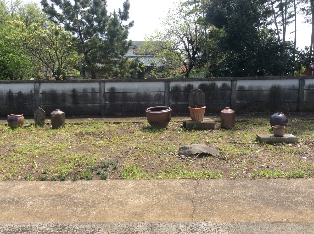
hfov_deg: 56.9
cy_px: 117
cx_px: 157
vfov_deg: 44.0
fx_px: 290
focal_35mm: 32
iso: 32
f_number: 2.4
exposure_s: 1/622
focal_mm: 3.3
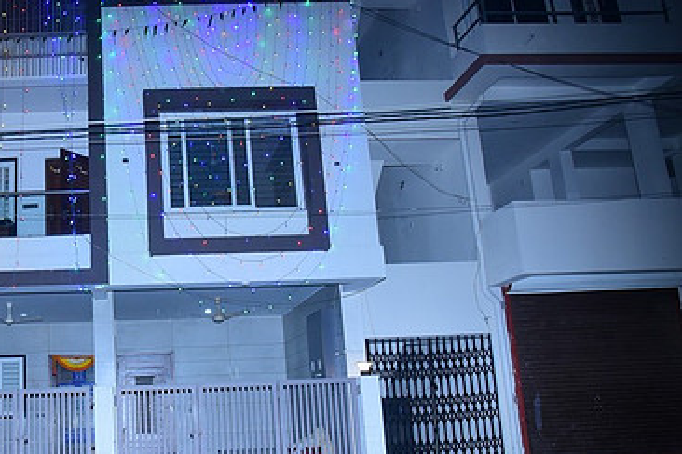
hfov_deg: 48.1
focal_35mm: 38
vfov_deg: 35.0
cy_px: 237
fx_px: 720
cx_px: 143
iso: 2000
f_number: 6.3
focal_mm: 24
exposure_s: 1/125
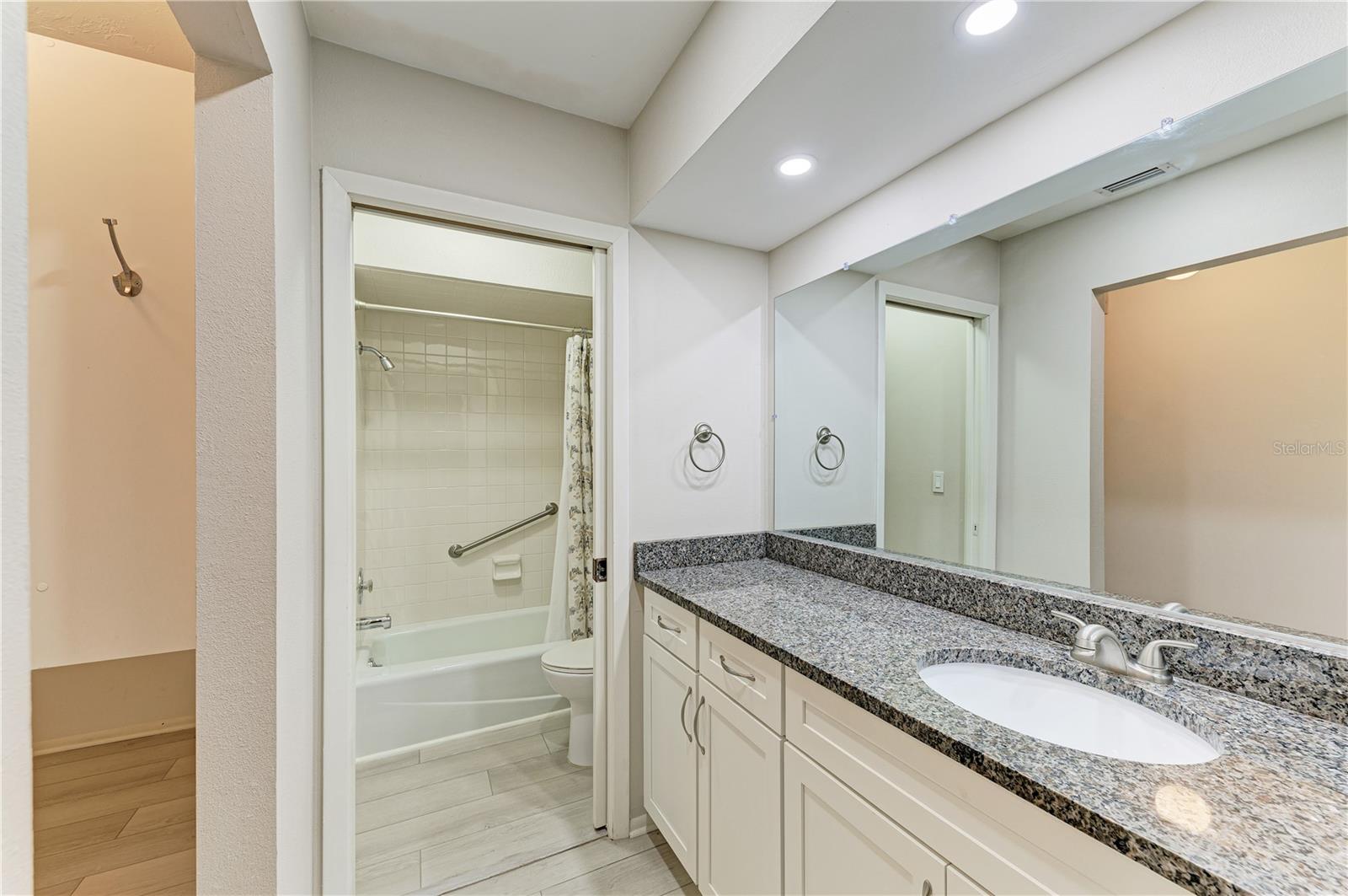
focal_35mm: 14
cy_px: 448
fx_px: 524
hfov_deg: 104.3
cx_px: 674
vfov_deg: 81.1
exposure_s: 1/3.33
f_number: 9
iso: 200
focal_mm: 14
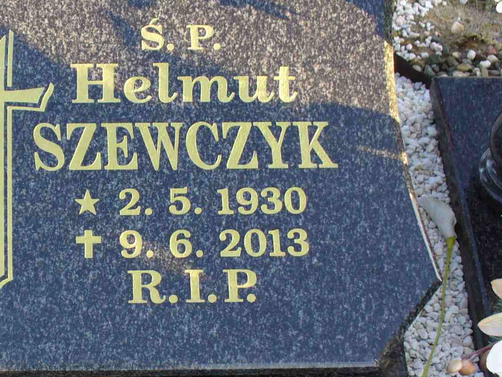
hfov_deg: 22.9
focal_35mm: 84
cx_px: 85
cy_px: 260
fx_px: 1218
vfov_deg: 17.5
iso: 80
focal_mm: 6.1
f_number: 2.8
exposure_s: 1/80
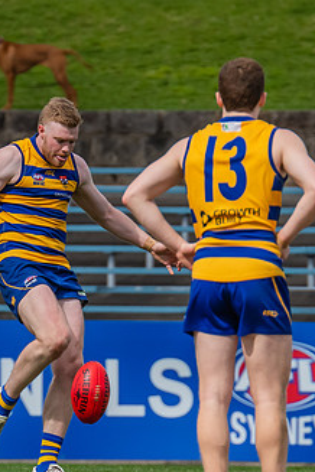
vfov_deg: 1.6
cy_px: 298
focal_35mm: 1279
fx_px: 16786
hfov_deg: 1.1
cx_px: 6
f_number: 8
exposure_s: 1/1600
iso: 800
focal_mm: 420
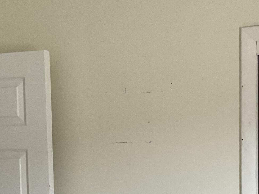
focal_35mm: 89
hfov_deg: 21.6
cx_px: 220
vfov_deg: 15.9
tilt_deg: -4.7
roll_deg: +0.7
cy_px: 240
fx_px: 666
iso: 50
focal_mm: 3
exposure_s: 1/120
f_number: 1.8
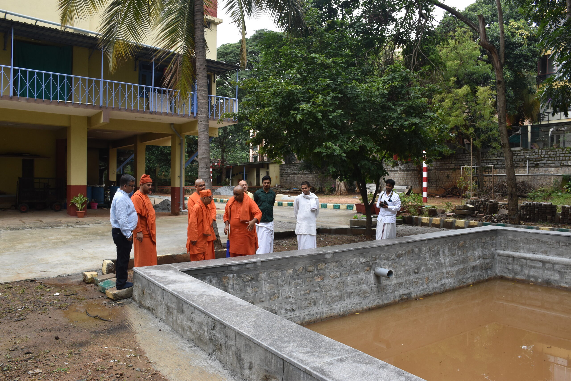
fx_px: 428
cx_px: 286
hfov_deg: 67.4
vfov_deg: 47.9
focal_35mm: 27
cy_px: 190
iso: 400
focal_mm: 18
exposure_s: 1/250
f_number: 8
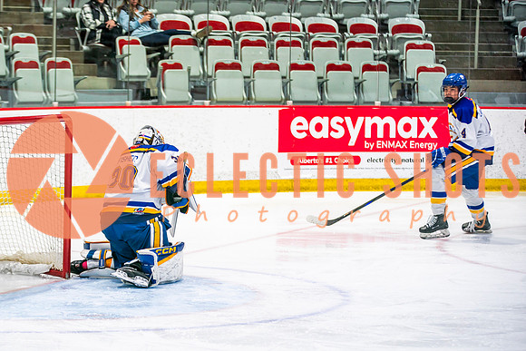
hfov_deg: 12.5
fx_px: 2389
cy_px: 210
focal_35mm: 163
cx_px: 169
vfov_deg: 8.4
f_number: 2.8
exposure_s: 1/640
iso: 400
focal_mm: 120
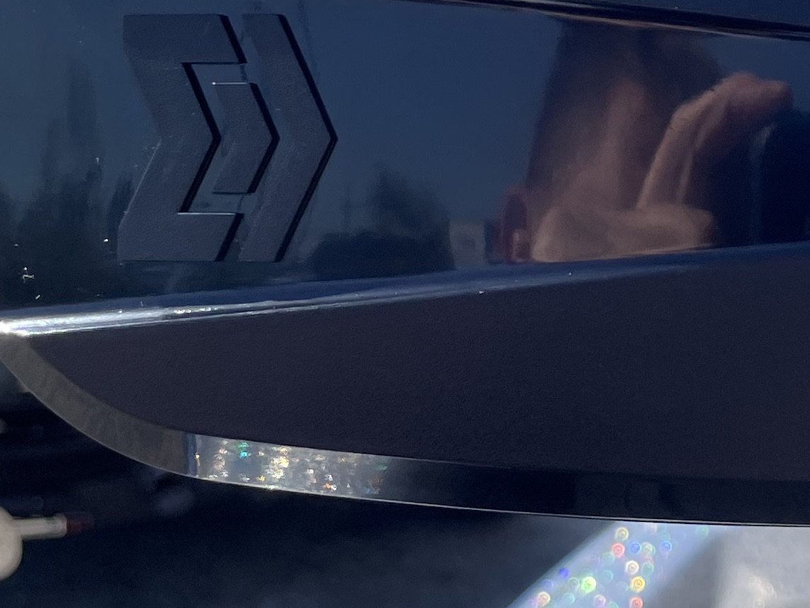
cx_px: 943
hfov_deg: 20.1
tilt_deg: -5.7
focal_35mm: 92
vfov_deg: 15.9
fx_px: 2153
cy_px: 105
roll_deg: -1.0
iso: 32
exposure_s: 1/2451
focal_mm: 4.2
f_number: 1.6
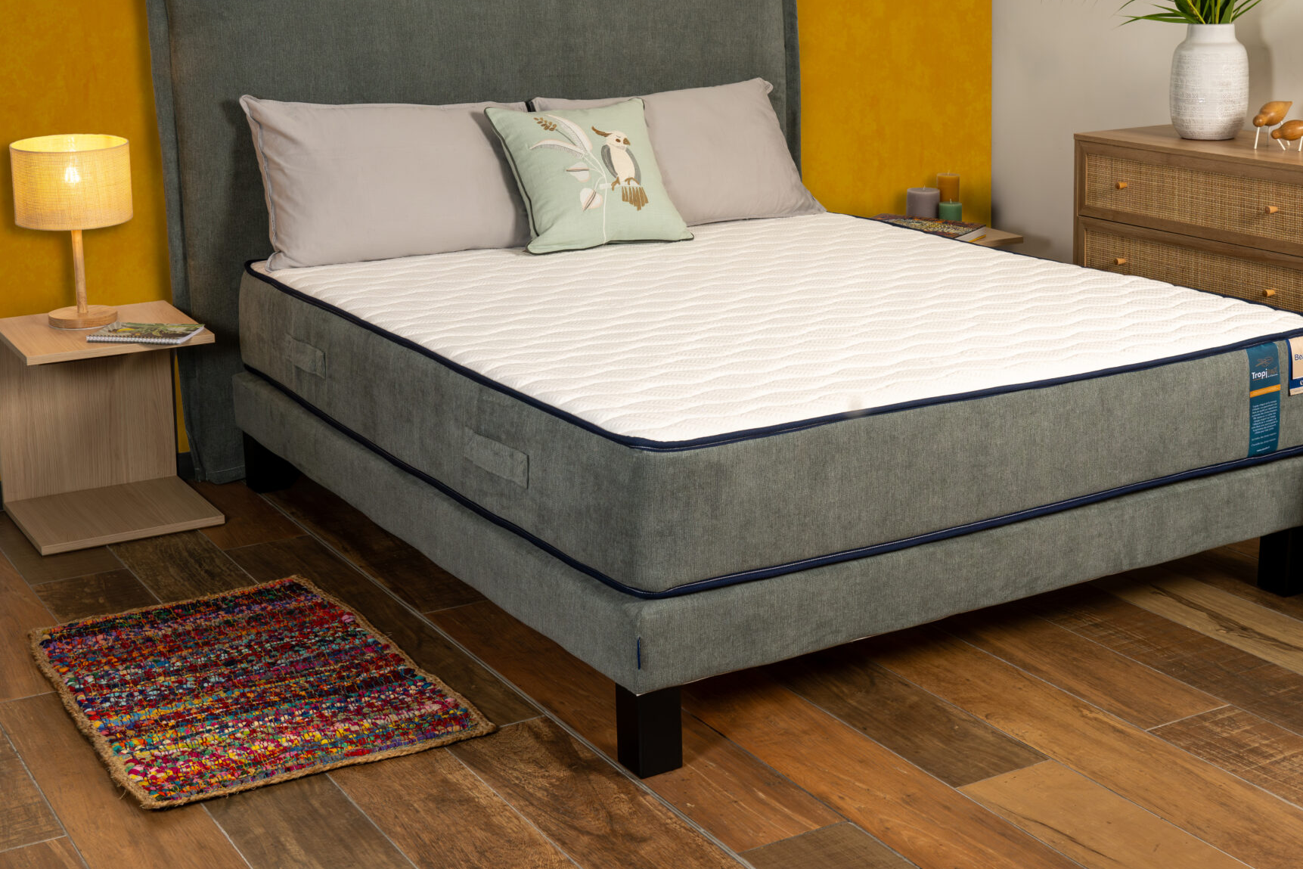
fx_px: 1882
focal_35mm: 52
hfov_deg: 38.1
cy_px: 284
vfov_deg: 25.8
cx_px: 774
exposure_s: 1/60
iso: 250
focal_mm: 35
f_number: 8
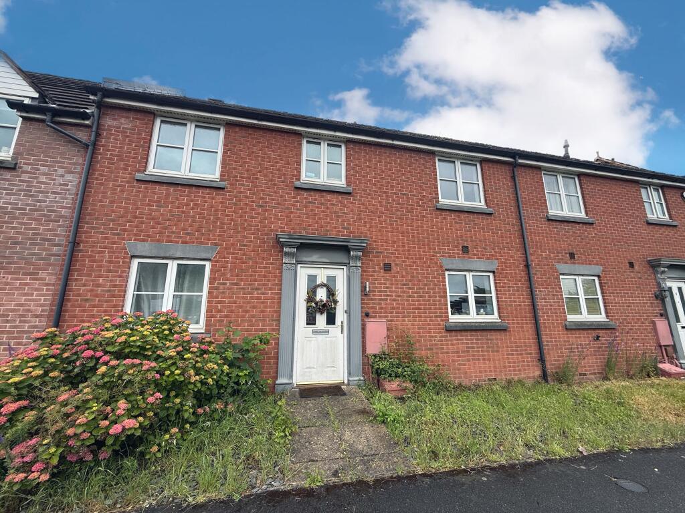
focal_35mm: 14
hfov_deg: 102.1
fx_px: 277
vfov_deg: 85.7
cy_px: 256
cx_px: 342
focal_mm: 2.22
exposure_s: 1/1001
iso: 64
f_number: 2.2
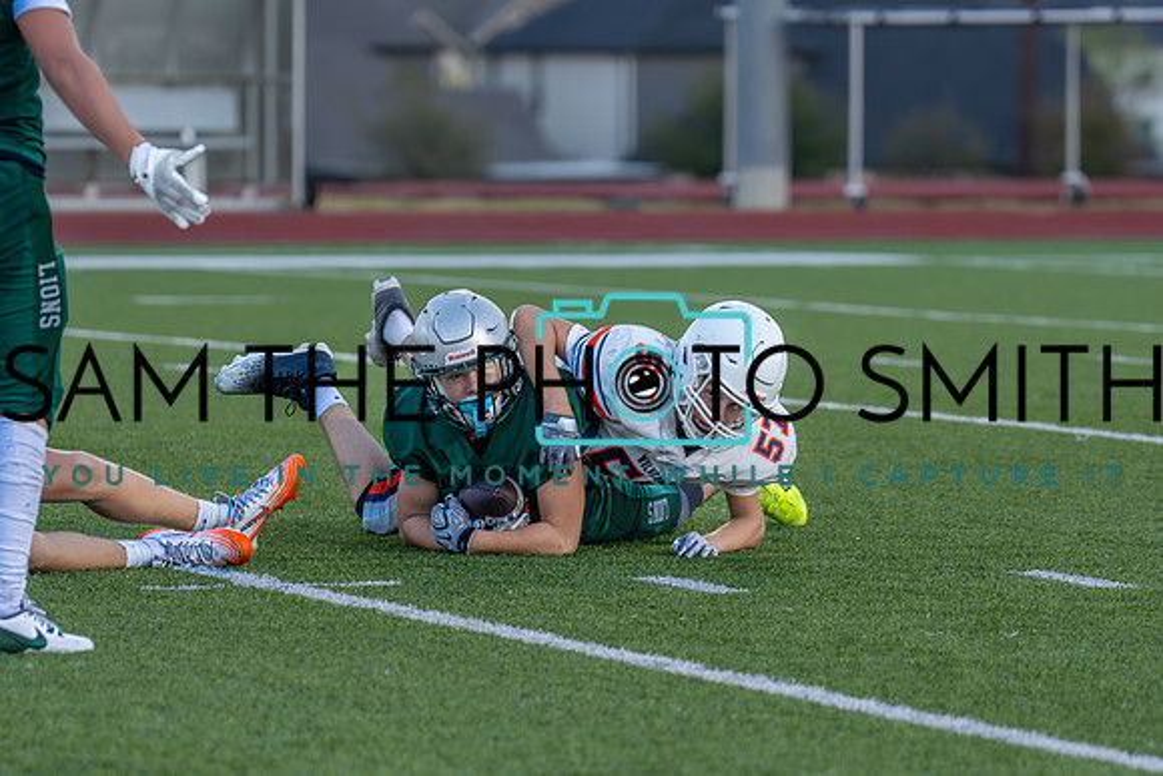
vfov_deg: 4.9
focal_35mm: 283
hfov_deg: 7.3
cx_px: 657
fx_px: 9140
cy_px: 433
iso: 800
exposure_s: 1/1000
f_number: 2.8
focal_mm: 148
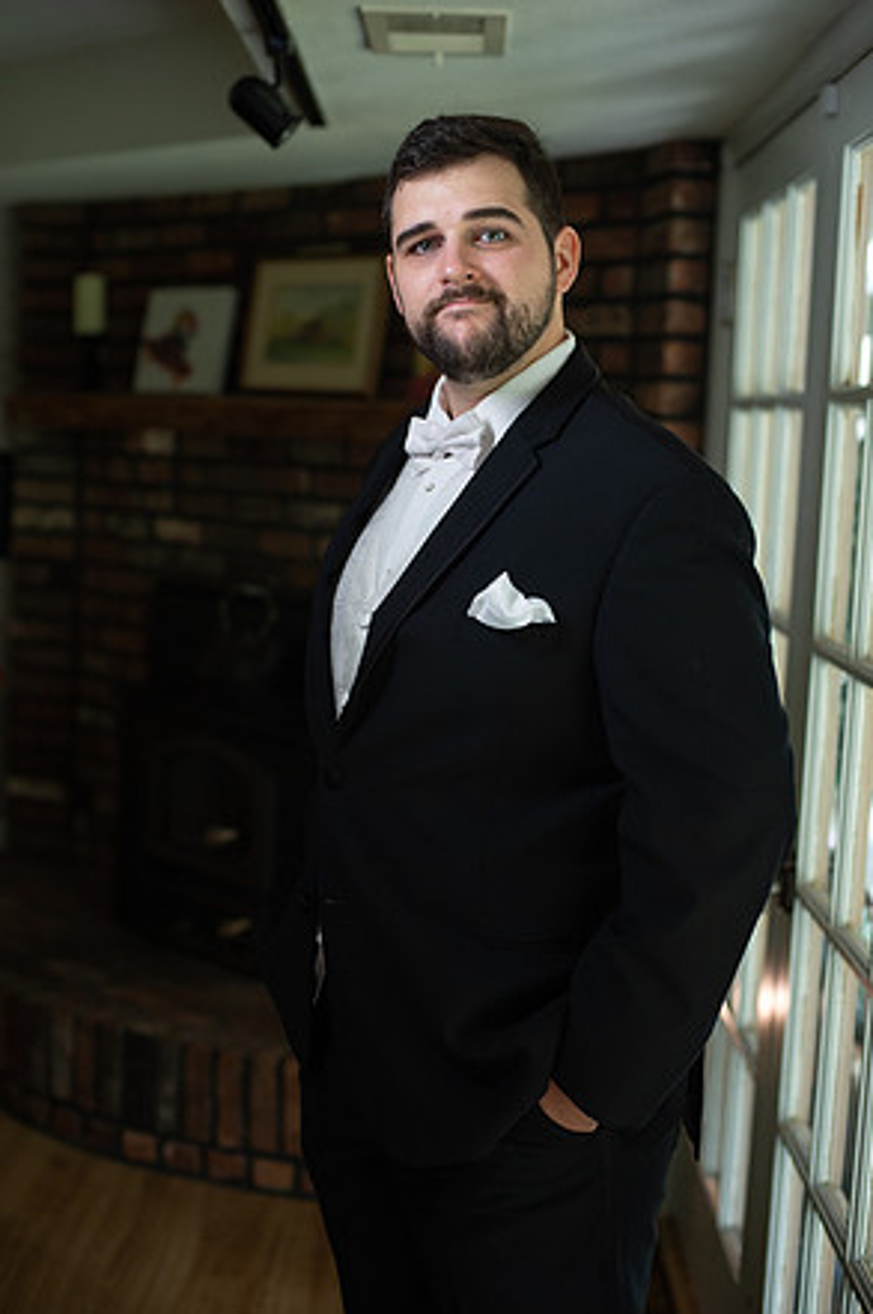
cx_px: 439
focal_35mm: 51
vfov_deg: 38.9
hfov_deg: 26.4
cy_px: 667
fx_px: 1859
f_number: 2.8
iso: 1000
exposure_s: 1/400
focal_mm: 50
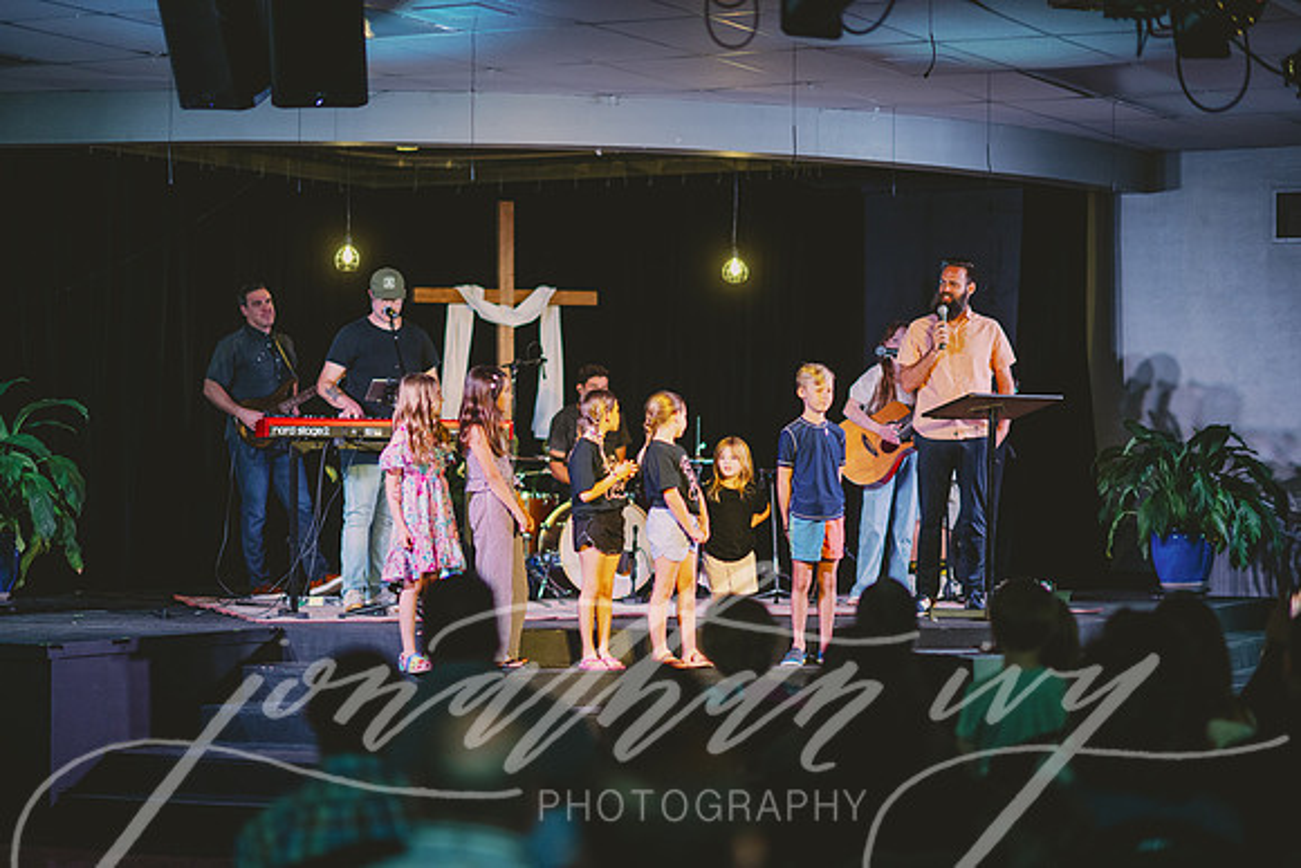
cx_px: 650
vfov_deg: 16.1
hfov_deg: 23.9
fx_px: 3072
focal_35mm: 85
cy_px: 434
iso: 1000
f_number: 1.4
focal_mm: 85
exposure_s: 1/800
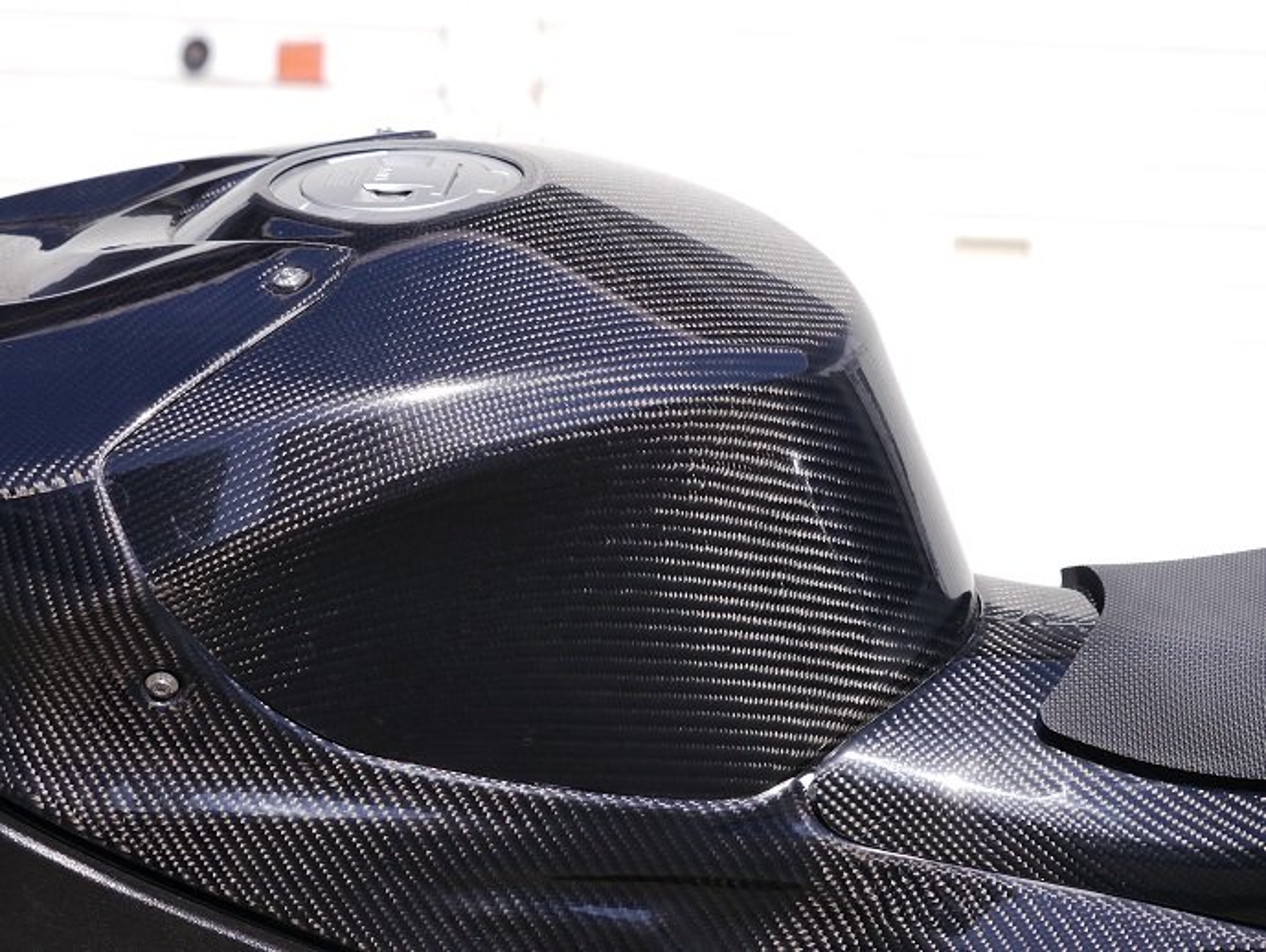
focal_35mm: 134
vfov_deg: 11.1
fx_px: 4905
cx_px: 633
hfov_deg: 14.7
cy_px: 476
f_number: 6.3
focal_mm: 67
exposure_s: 1/400
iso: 160
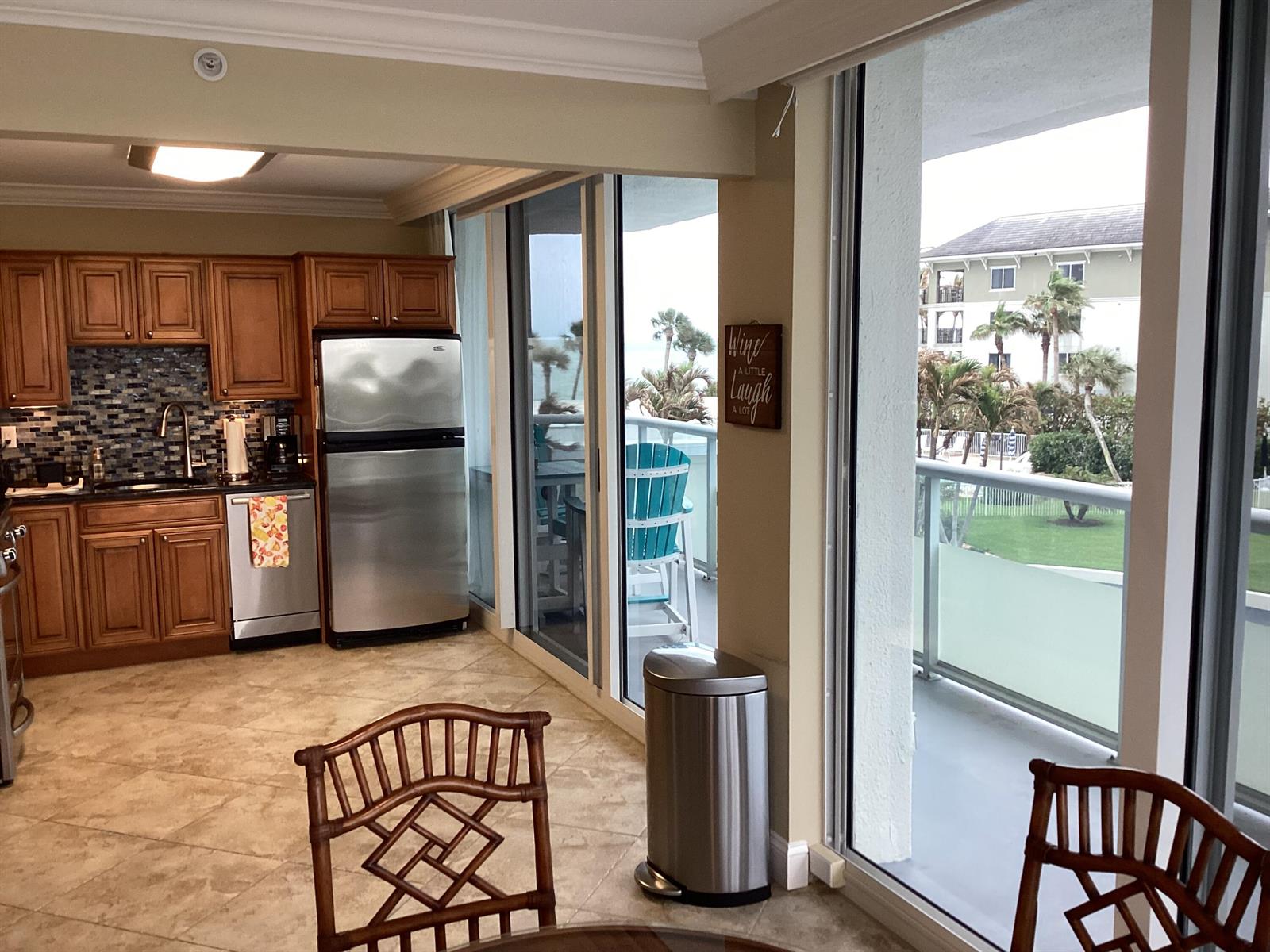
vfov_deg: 45.4
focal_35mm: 31
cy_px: 476
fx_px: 1137
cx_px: 635
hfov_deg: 58.4
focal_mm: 3.3
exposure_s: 1/60
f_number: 2.4
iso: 100
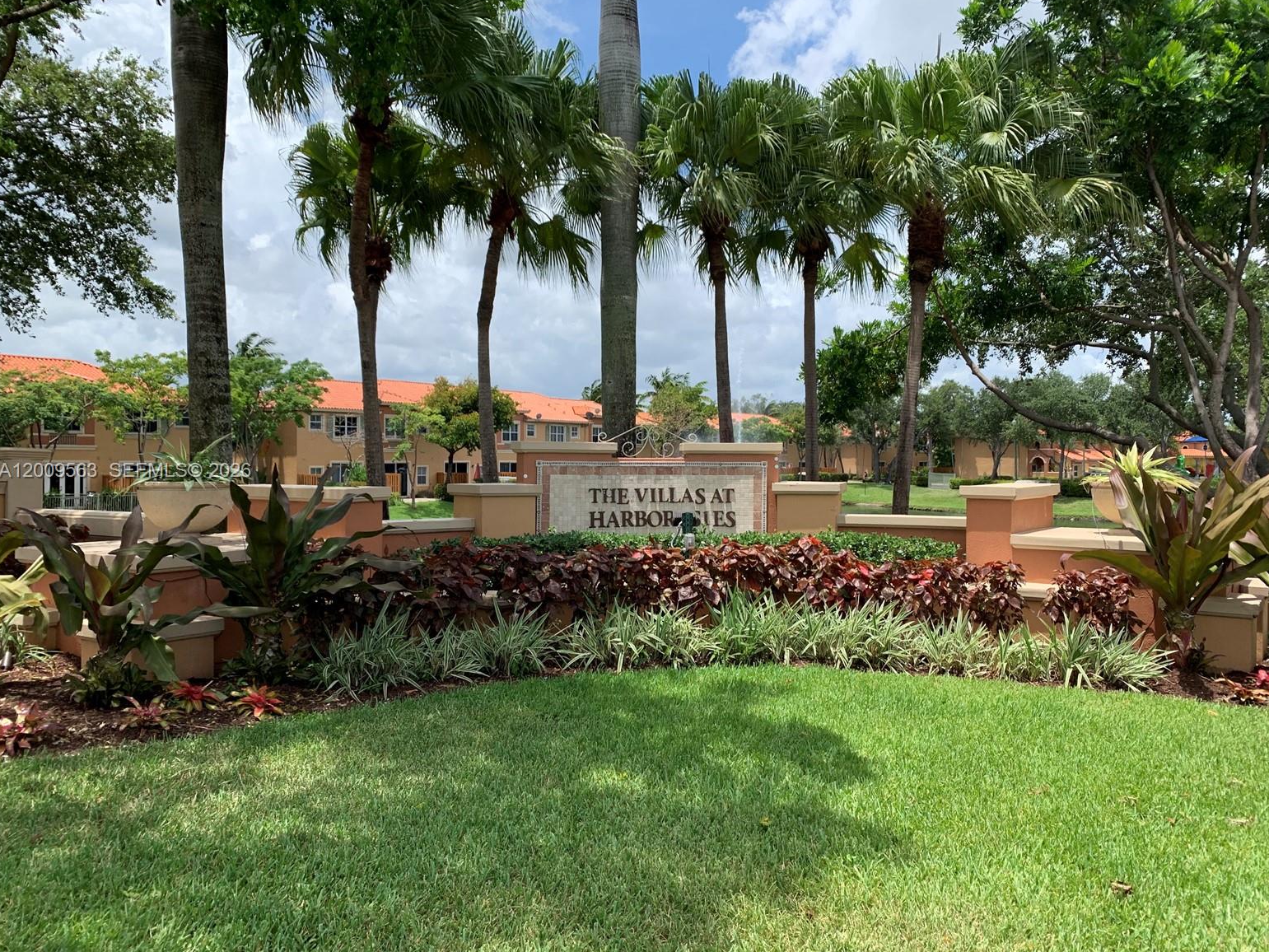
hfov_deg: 65.3
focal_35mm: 27
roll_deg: -0.8
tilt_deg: -3.0
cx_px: 654
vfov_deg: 51.4
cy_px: 472
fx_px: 990
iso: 25
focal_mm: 4.25
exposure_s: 1/1718
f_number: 1.8
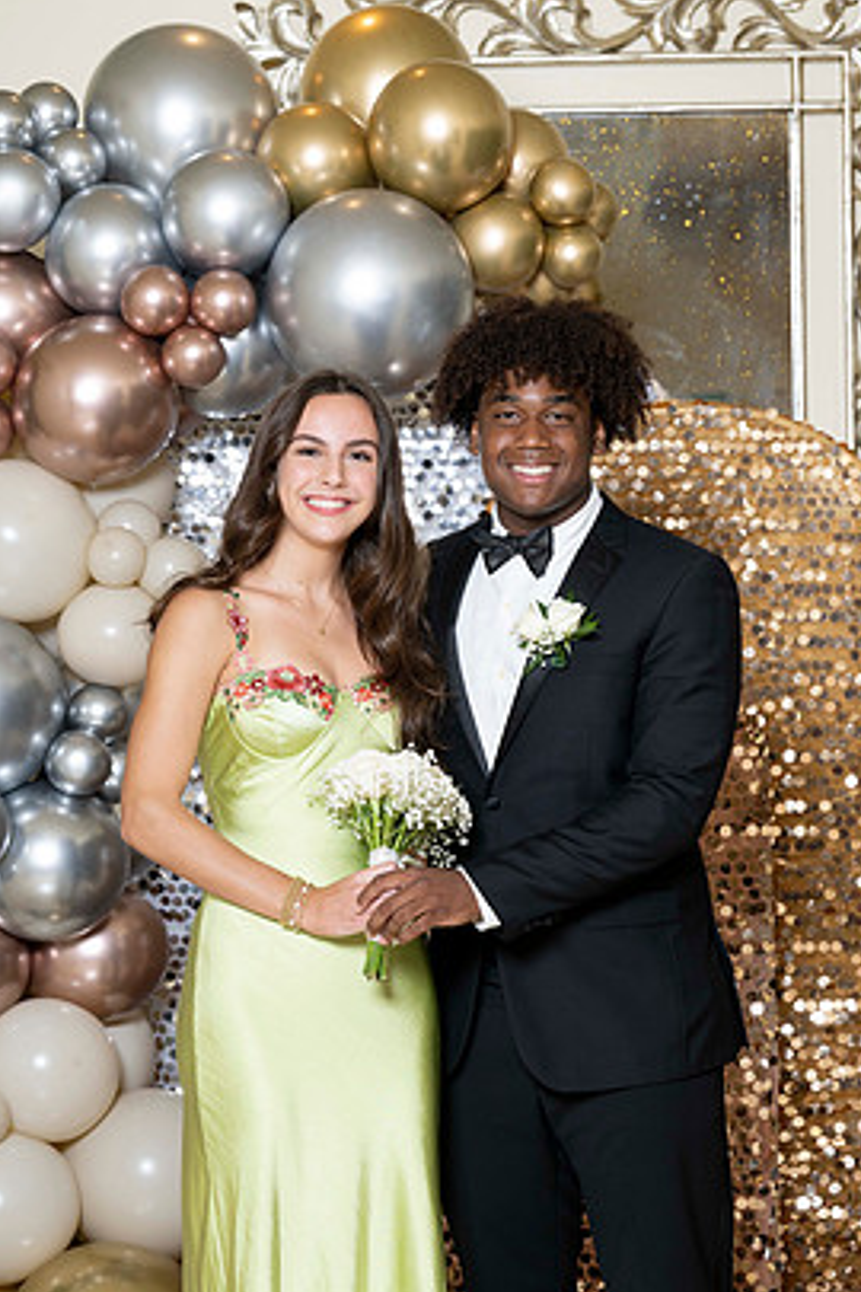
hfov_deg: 12.3
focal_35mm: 111
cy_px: 708
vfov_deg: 18.4
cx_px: 421
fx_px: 3982
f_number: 5.6
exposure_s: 1/200
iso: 250
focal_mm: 100
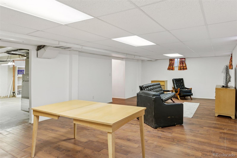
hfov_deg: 76.1
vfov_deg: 55.1
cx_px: 118
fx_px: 151
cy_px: 79
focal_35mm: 23
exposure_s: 1/3
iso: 400
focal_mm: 23
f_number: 8
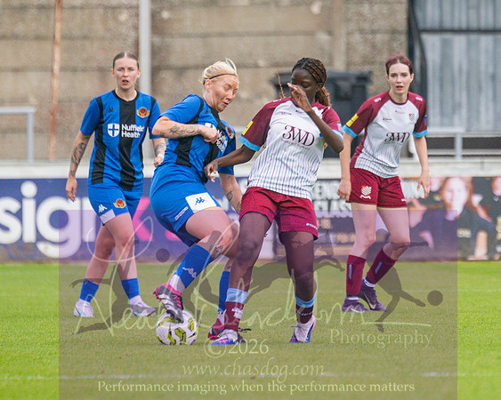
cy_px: 82
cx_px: 397
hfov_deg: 2.2
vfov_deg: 1.7
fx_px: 13239
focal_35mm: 893
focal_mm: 300
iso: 450
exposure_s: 1/1000
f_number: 4
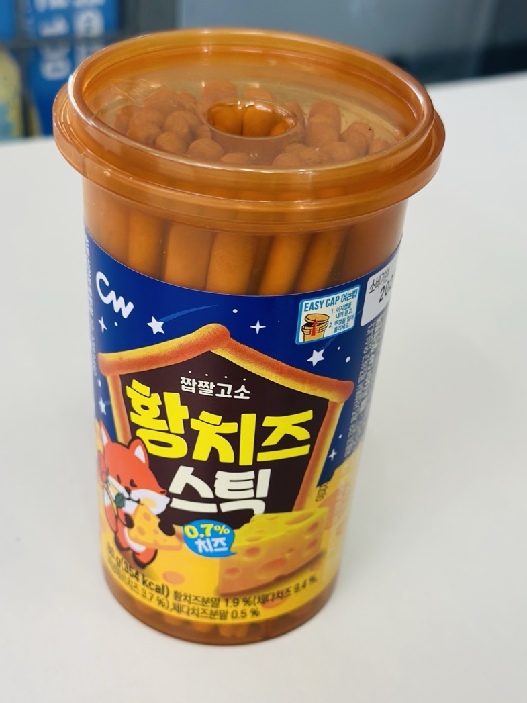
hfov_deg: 26.6
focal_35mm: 55
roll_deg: -4.6
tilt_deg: -35.2
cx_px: 260
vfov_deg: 34.9
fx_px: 1117
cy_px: 395
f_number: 1.78
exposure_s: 1/120
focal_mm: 6.86
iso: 125
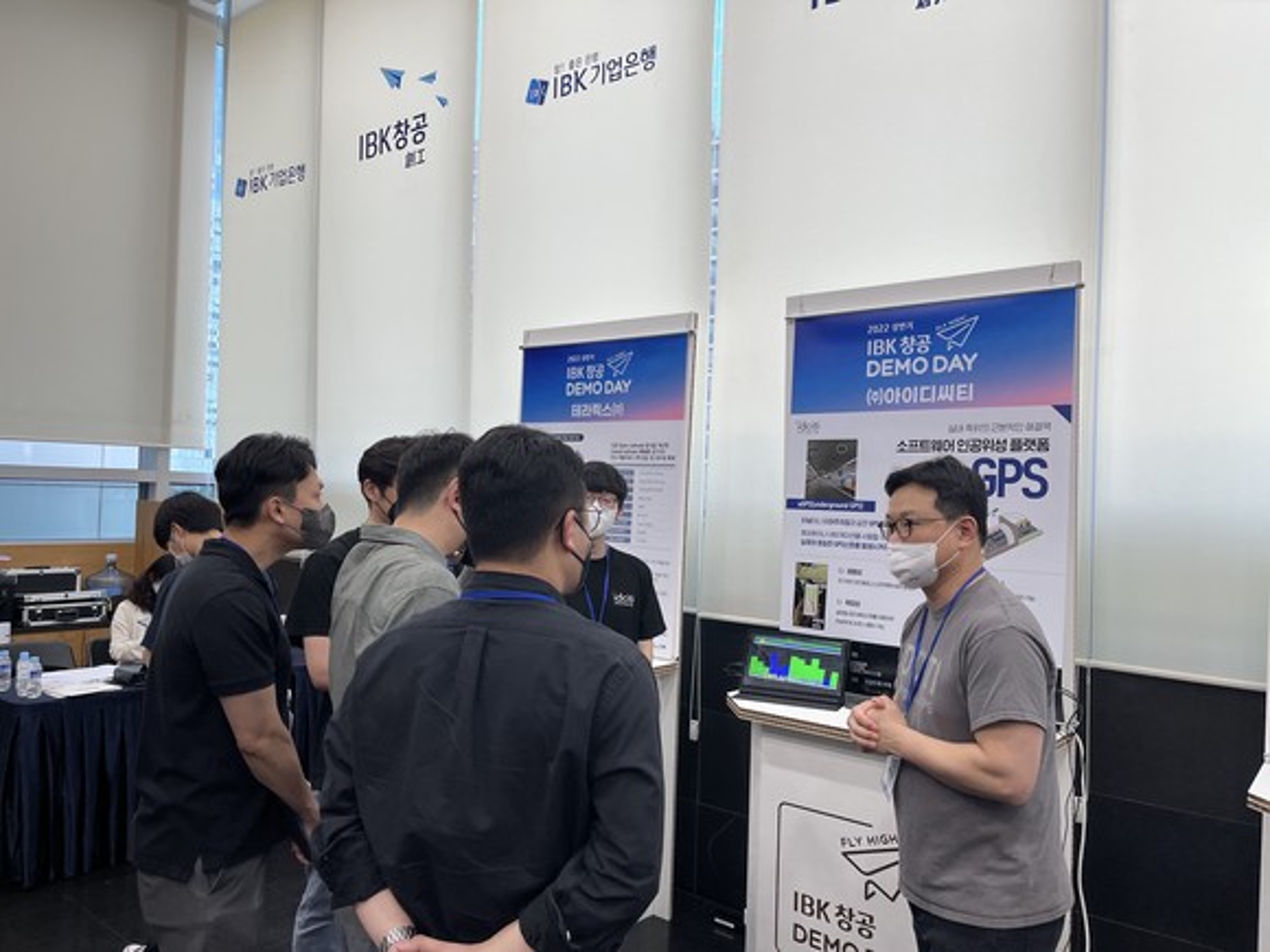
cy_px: 476
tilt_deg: +1.2
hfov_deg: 67.3
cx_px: 635
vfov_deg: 53.1
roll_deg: -1.4
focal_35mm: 26
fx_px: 954
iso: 80
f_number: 1.6
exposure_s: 1/120
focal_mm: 5.1
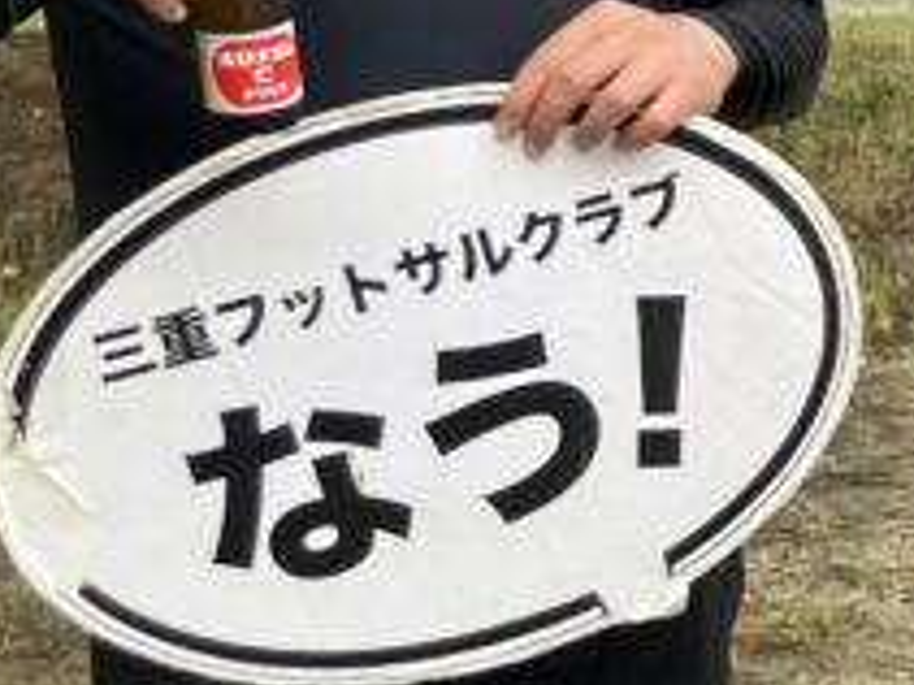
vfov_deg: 10.9
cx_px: 1815
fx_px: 3589
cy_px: 238
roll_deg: -0.3
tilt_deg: -13.1
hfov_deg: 12.7
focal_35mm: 136
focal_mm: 3.99
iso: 25
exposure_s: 1/121
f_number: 1.8
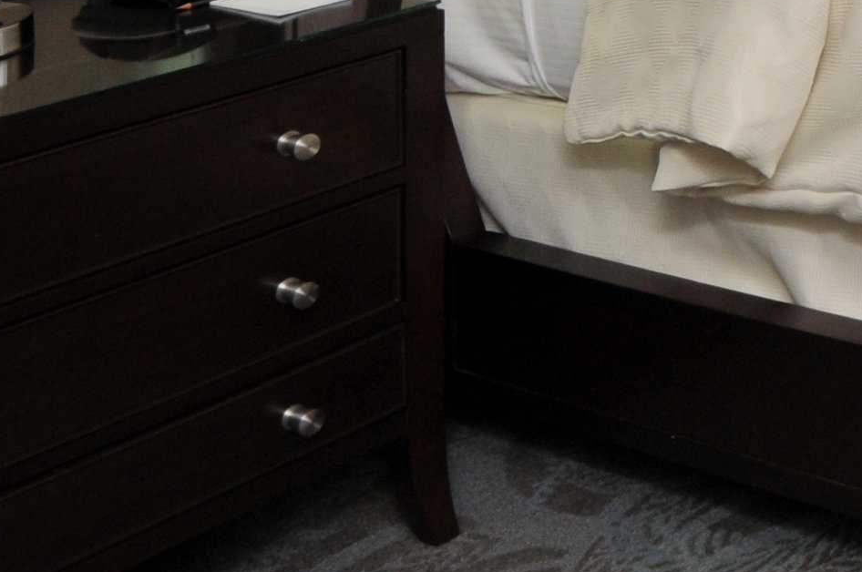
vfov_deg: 15.9
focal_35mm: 68
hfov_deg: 20.2
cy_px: -552
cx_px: 1596
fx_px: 1626
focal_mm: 10
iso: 400
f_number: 8
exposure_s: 1/30
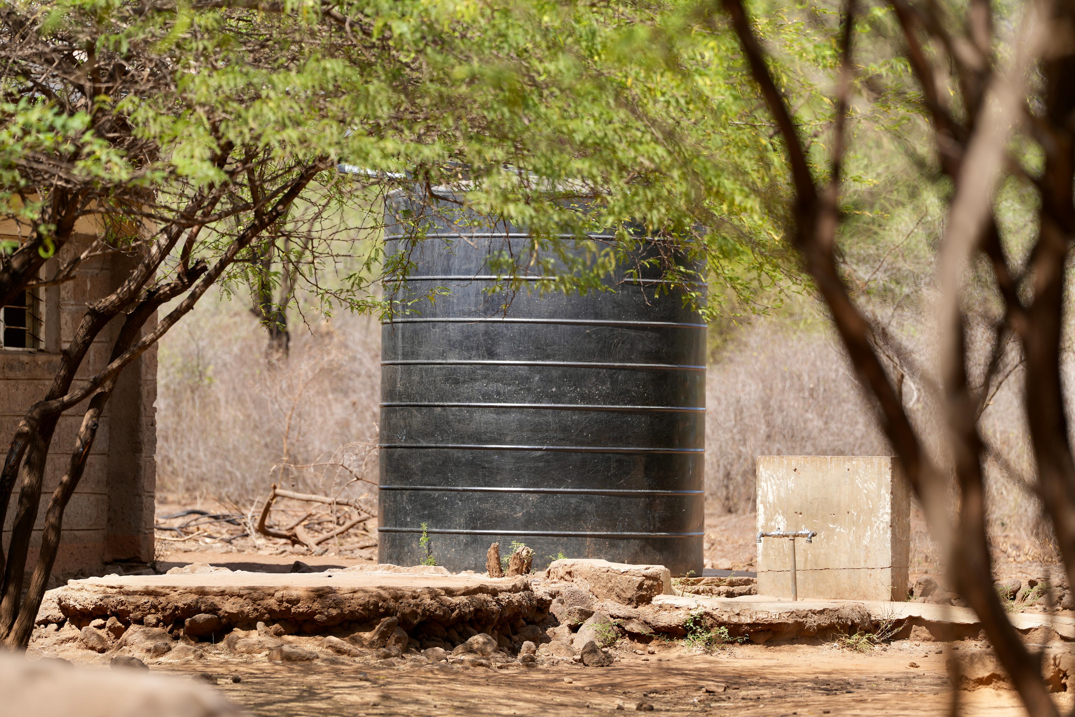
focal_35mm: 200
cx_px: 538
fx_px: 5972
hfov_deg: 10.3
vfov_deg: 6.9
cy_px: 358
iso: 100
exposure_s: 1/800
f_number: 3.5
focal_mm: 200
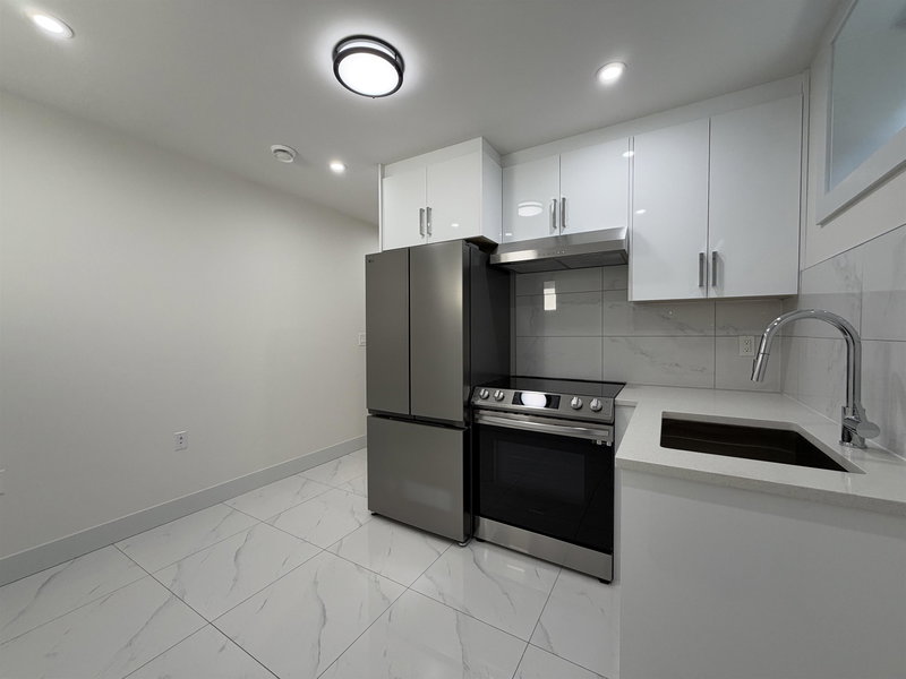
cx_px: 453
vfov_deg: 85.7
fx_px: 366
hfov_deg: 102.1
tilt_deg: -1.6
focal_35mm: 14
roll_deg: +0.9
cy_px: 340
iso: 125
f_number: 2.2
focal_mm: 2.22
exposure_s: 1/120
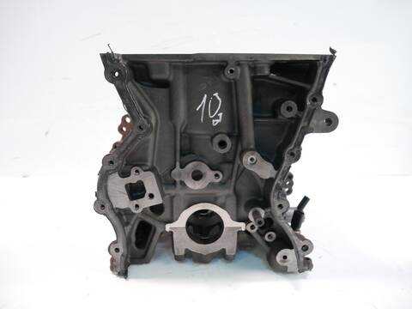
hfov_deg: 71.6
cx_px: 206
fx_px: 286
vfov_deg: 56.8
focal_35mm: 24
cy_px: 154
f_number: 3.5
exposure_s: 1/60
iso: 1600
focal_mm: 12
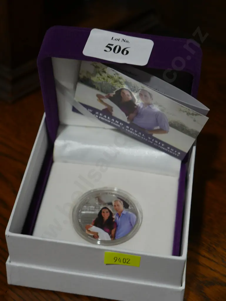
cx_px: 113
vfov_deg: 28.5
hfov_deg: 21.6
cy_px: 150
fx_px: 591
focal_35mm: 68
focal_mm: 34
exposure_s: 1/80
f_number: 5.4
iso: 320
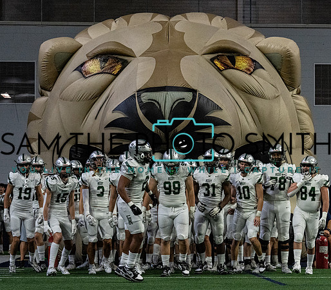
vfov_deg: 11.9
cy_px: 179
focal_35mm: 137
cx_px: 207
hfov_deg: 13.5
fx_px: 1395
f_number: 4
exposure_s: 1/1250
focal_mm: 88
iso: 6400
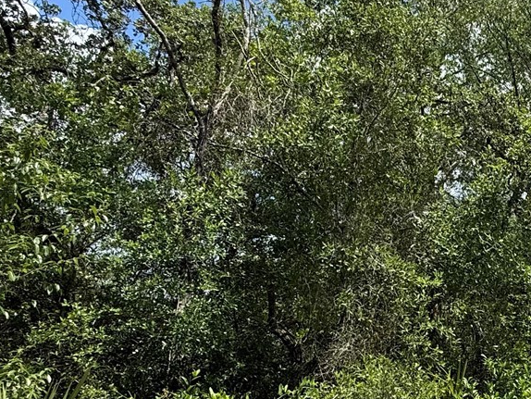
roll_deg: -1.3
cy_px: 278
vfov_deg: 36.3
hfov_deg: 41.9
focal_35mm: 39
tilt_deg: +11.0
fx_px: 598
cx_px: 523
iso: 64
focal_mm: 2.22
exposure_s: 1/1464
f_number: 2.2
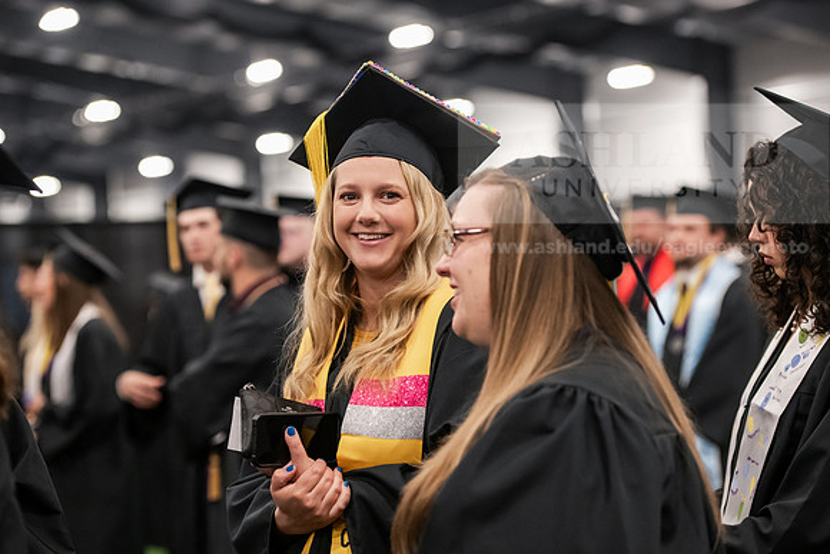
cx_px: 415
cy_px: 277
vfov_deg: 13.7
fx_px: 2306
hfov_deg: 20.4
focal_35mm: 100
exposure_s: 1/200
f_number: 3.5
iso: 4000
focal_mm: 100
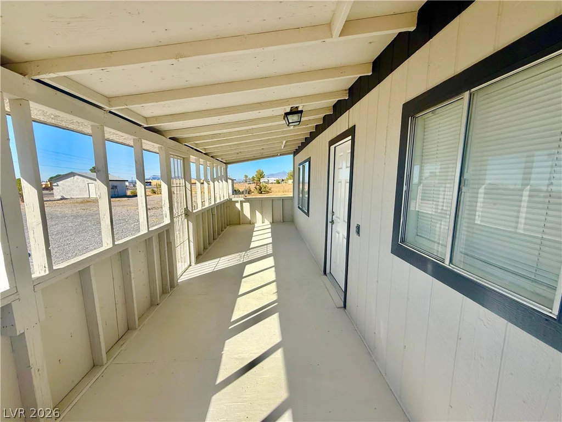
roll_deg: +0.7
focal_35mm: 14
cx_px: 281
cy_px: 211
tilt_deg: -6.4
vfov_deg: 85.7
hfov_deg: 102.1
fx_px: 227
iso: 50
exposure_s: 1/1901
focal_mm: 2.22
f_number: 2.2
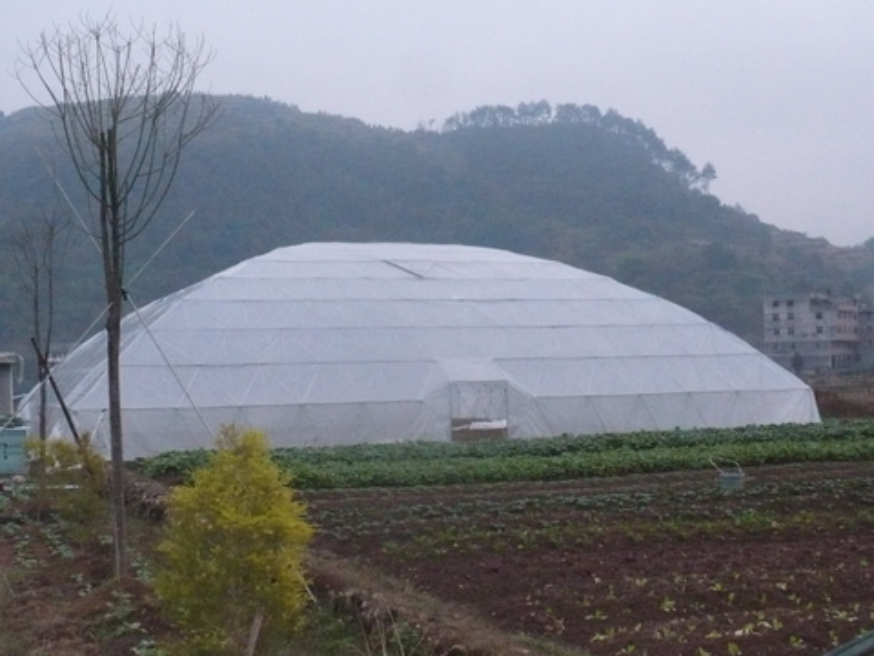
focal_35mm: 50
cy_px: 328
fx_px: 1262
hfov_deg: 38.2
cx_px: 437
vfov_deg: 29.1
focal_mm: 7
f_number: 2.9
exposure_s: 1/160
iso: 800
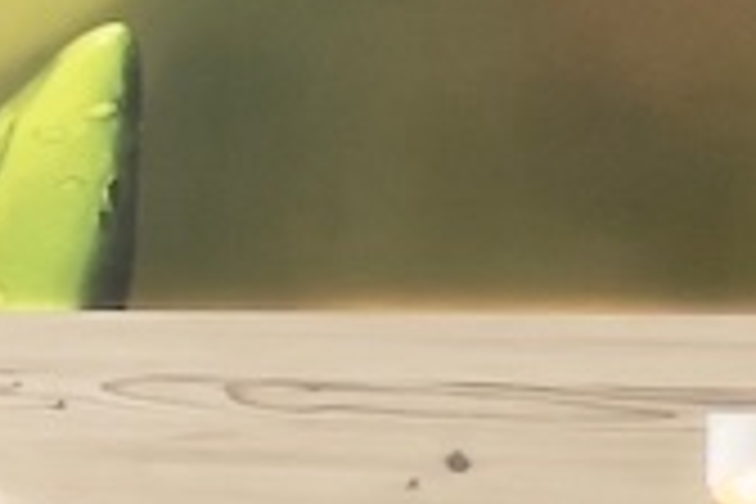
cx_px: -1683
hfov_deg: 10.5
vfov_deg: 13.3
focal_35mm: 103
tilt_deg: -2.7
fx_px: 2163
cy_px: 369
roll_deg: +2.0
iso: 25
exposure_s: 1/296
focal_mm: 1.54
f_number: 2.4
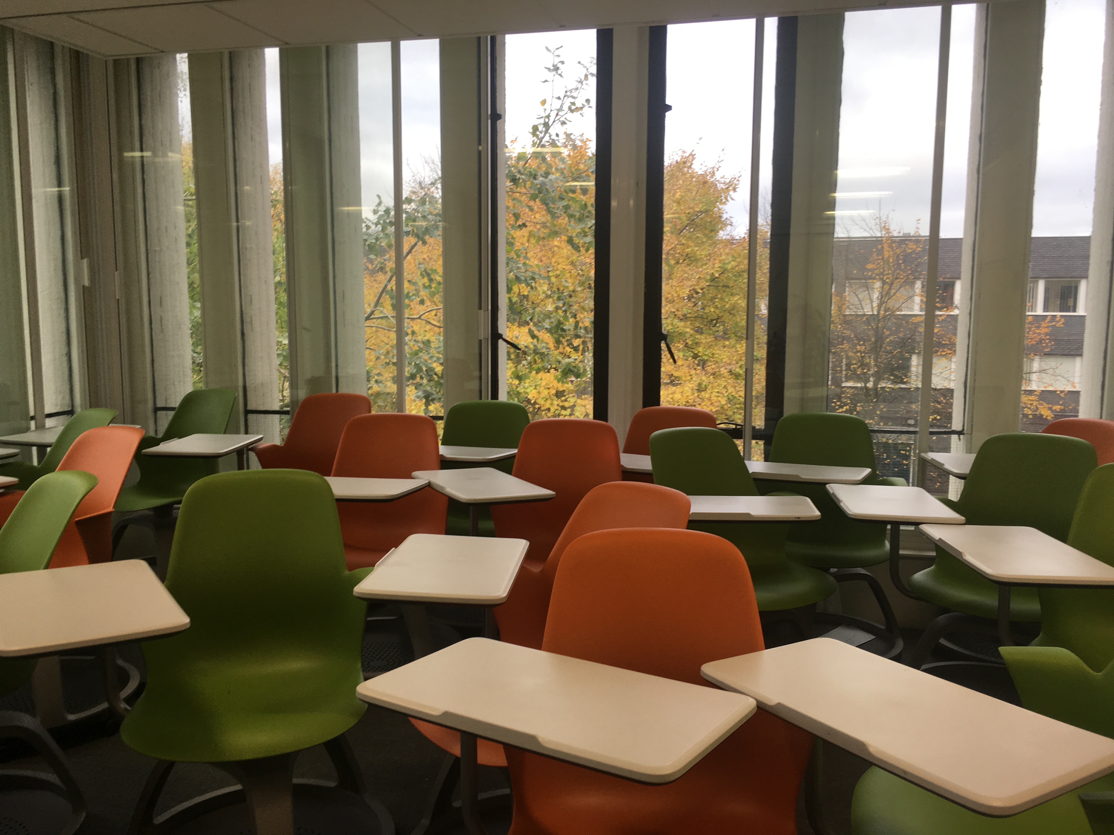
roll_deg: +0.3
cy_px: 418
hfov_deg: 61.7
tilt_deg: -6.7
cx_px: 557
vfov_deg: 48.2
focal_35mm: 29
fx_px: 933
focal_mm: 4.15
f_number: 2.2
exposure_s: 1/50
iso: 25
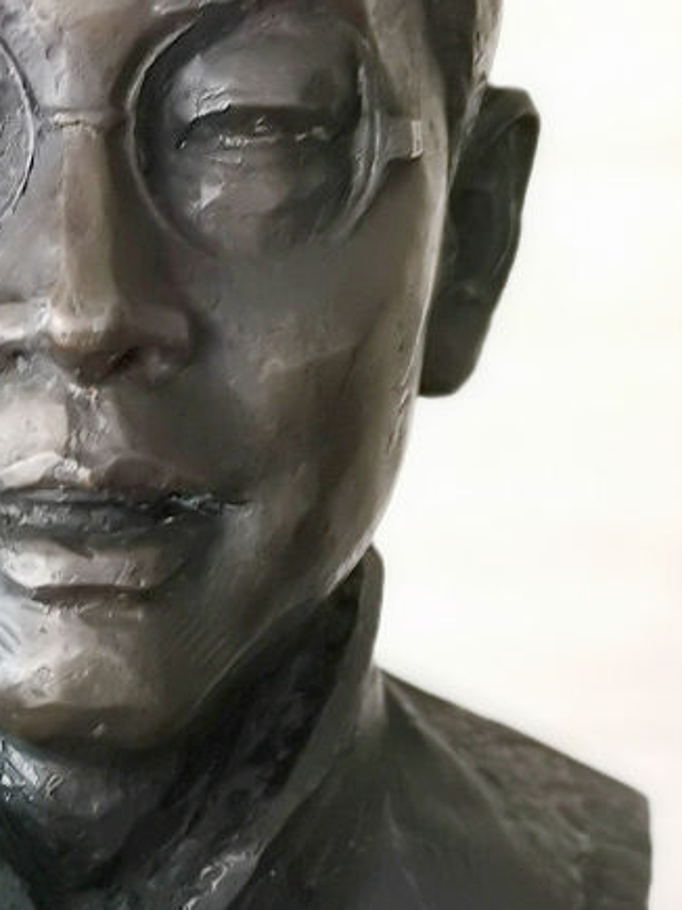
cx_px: 8
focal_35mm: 91
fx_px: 2392
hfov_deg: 15.9
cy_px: 567
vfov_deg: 21.5
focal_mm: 5.58
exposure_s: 1/25
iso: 640
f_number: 1.8
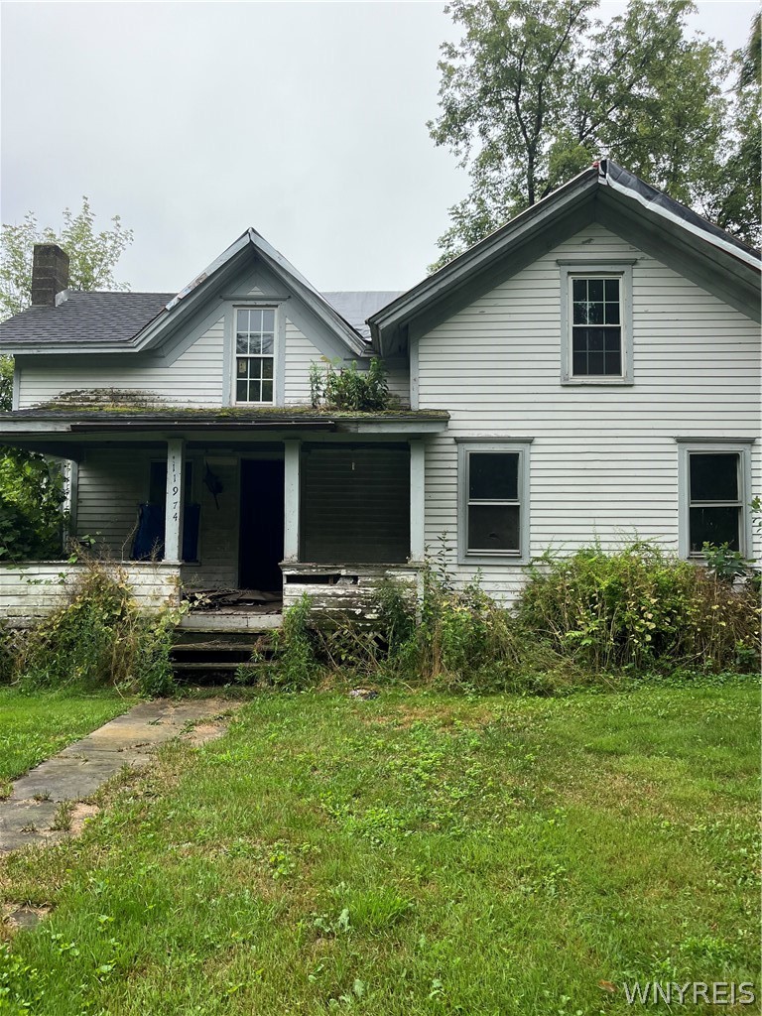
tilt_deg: +4.9
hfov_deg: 53.1
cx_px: 381
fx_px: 763
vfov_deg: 67.3
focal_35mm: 26
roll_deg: -1.5
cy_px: 508
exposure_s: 1/943
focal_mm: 5.1
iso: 50
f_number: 1.6
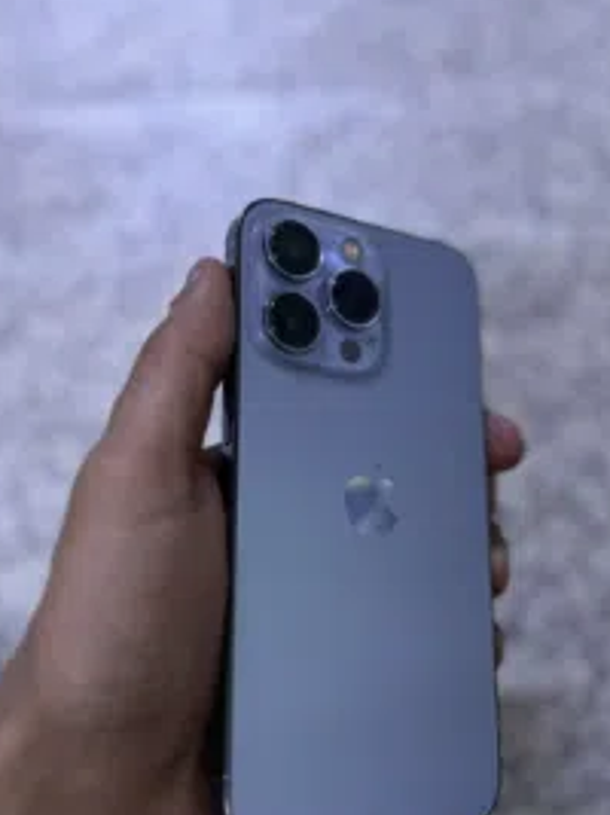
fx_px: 917
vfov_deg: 47.8
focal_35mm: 39
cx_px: 363
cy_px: 440
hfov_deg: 36.7
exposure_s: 1/60
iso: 500
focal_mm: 5.7
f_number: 1.5
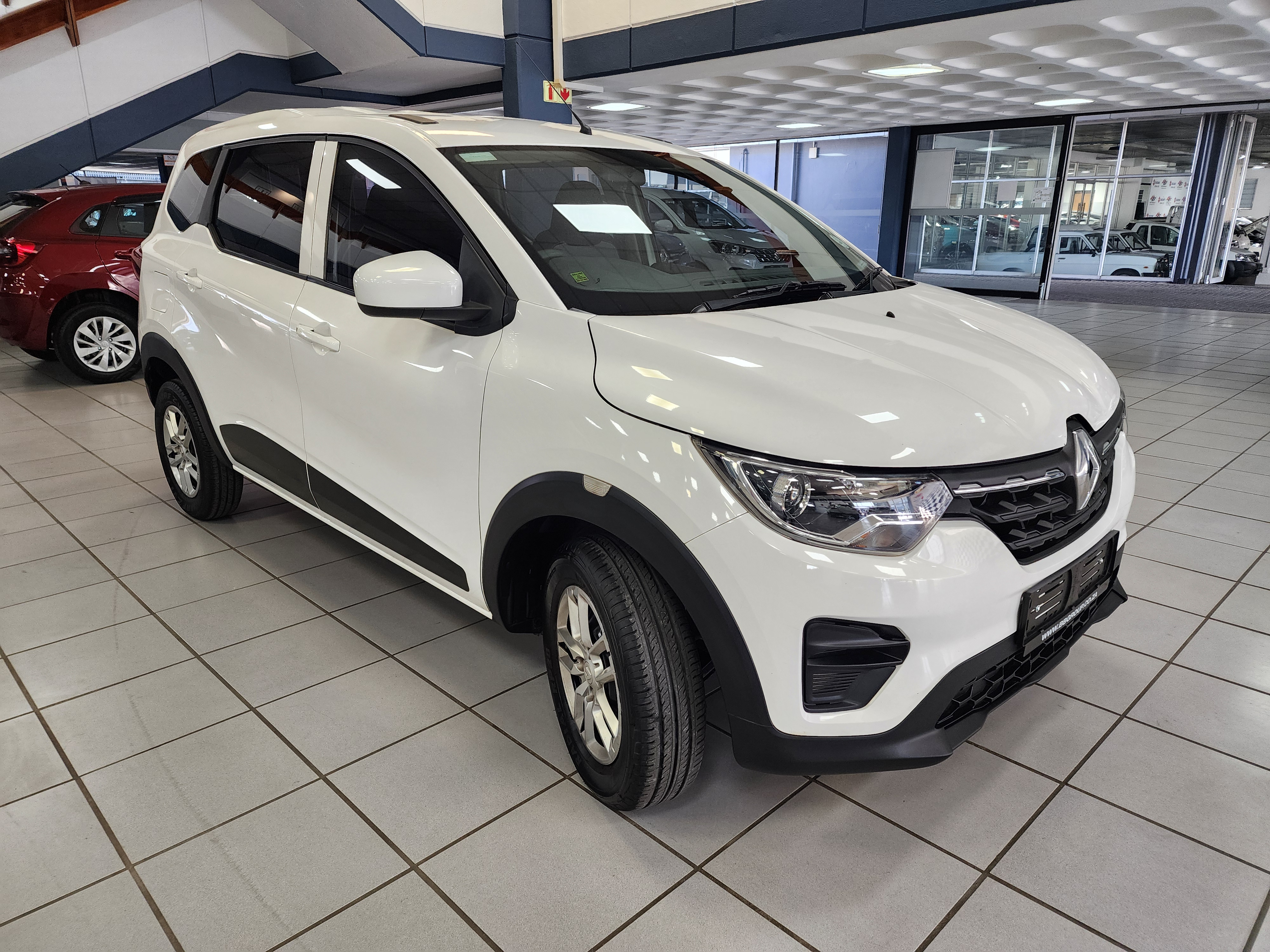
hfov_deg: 73.9
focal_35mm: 23
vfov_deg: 58.9
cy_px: 476
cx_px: 635
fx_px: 844
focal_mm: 6.4
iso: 160
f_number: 1.8
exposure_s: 1/100
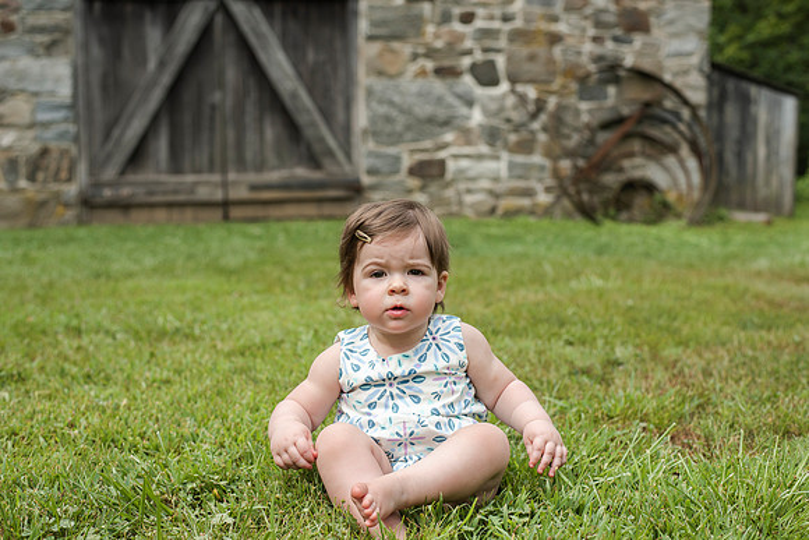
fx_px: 1124
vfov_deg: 27.0
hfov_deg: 39.6
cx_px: 404
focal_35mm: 50
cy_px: 270
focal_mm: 50
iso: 400
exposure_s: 1/2500
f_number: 4
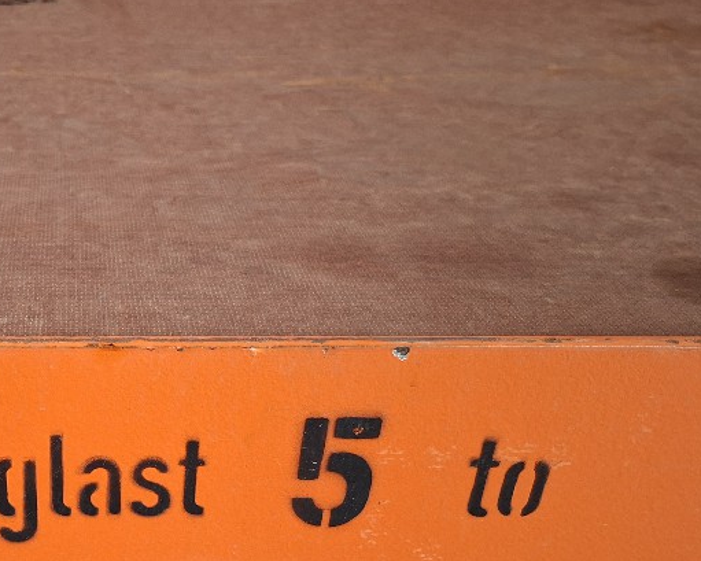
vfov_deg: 33.1
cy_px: 390
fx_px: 934
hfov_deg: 38.7
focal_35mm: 45
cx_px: 92
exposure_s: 1/50
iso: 250
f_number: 1.8
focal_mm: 5.54
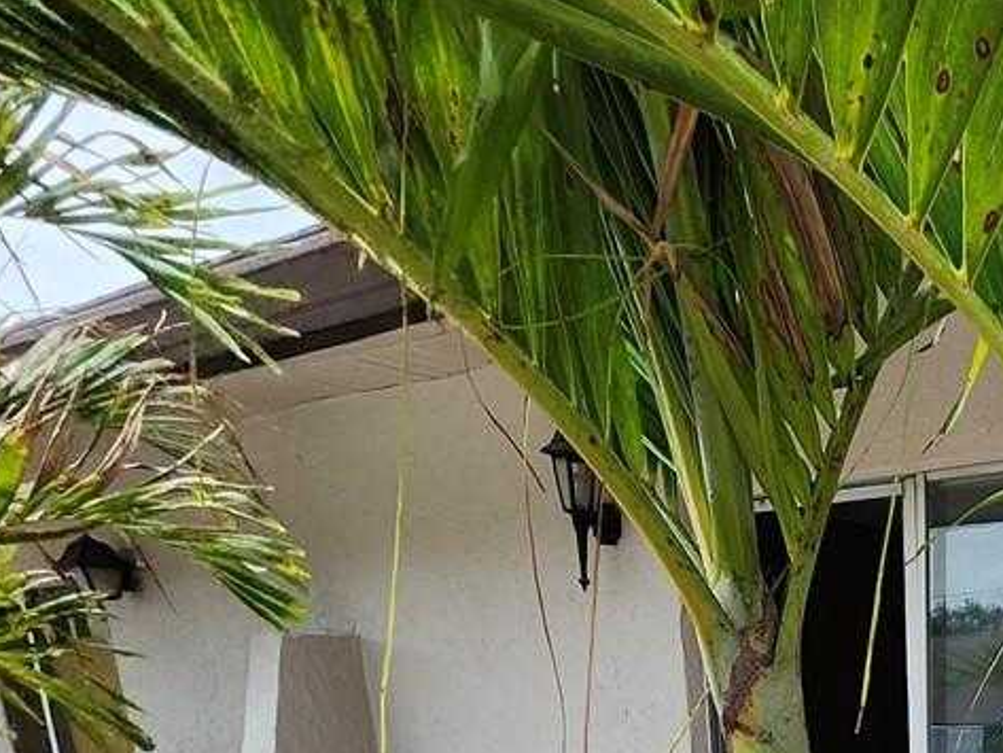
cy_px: 1232
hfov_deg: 37.5
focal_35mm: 44
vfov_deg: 23.4
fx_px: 1275
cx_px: 1041
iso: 40
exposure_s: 1/1114
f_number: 2.2
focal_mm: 1.74
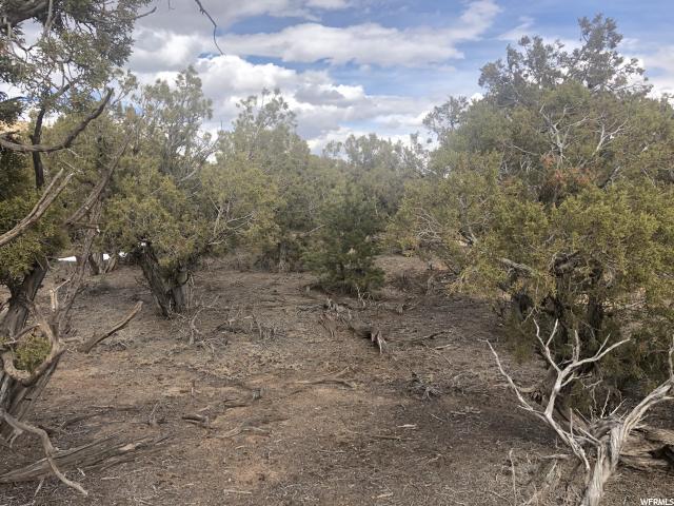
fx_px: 545
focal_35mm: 28
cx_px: 337
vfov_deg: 49.7
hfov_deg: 63.4
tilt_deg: -8.8
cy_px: 253
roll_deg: -1.6
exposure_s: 1/1171
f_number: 1.8
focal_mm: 3.99
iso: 20
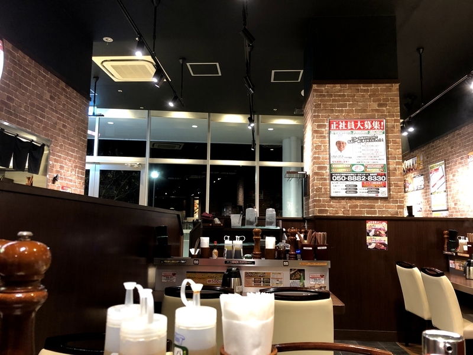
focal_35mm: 28
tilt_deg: +8.0
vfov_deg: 49.7
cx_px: 236
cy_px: 178
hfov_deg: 63.4
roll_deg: -0.4
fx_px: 383
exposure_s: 1/17
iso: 80
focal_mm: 4
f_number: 1.8
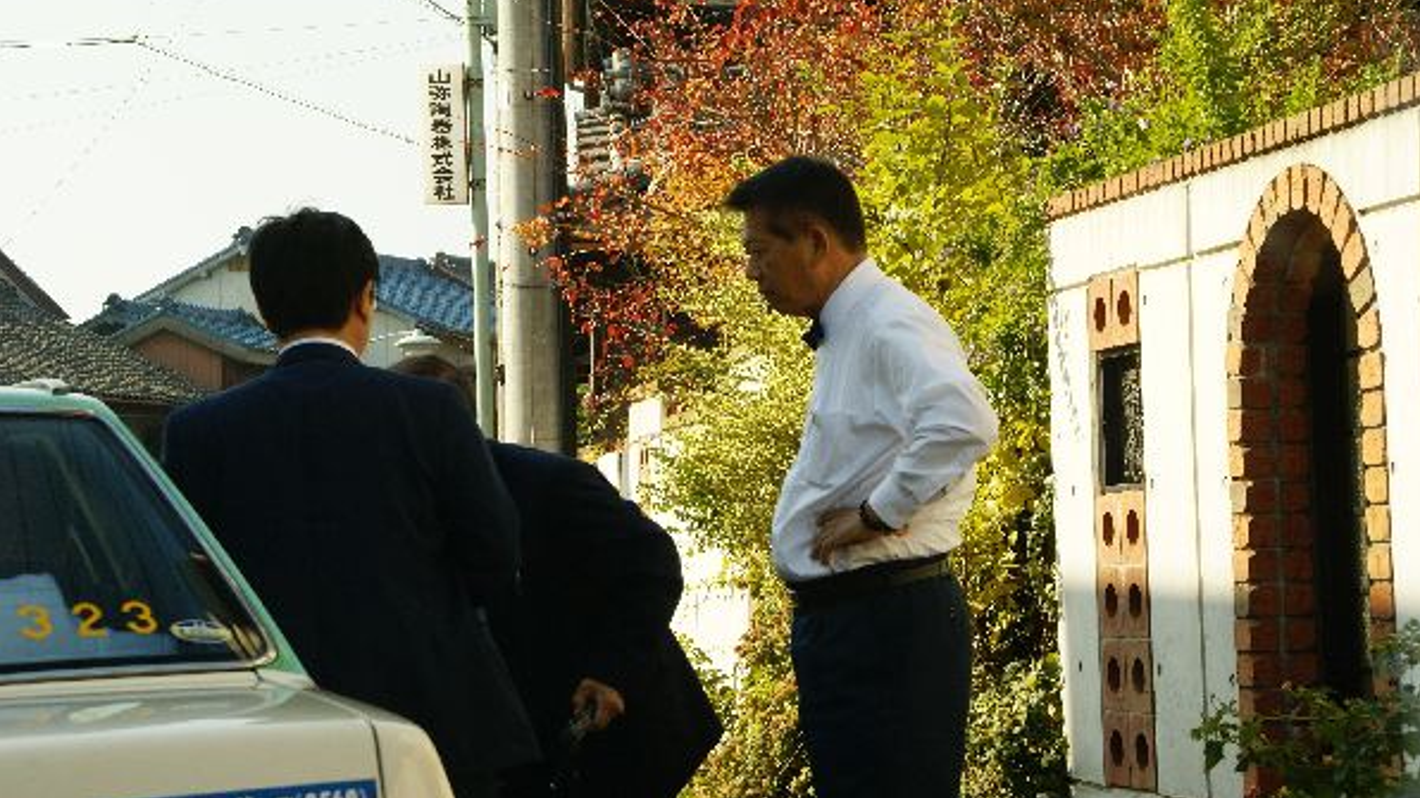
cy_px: 331
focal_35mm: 95
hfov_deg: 22.5
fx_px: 3576
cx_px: 712
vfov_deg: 12.7
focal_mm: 60
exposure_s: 1/125
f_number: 9
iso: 100
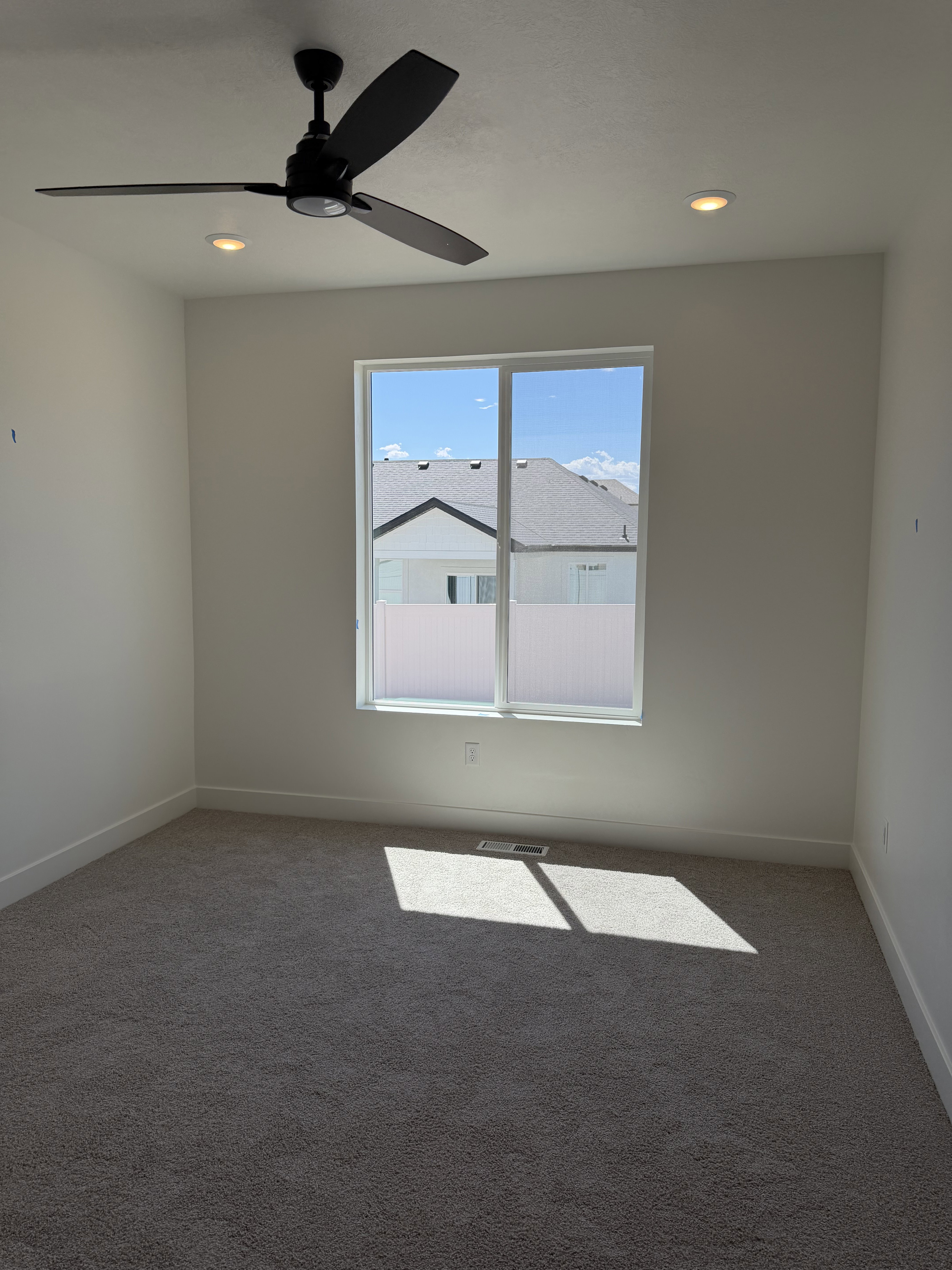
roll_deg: -0.9
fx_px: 880
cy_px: 635
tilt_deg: -5.3
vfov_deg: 71.6
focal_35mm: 24
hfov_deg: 56.8
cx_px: 476
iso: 100
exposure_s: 1/1770
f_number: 1.78
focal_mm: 6.76
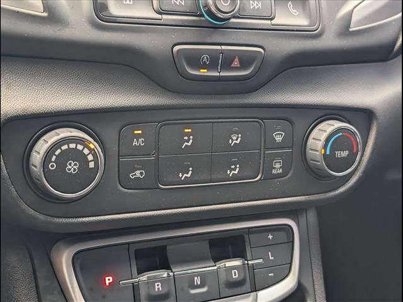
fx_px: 570
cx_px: 202
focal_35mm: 49
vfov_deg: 29.7
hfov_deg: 38.9
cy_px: 151
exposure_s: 1/278
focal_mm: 6.9
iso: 509
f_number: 1.68
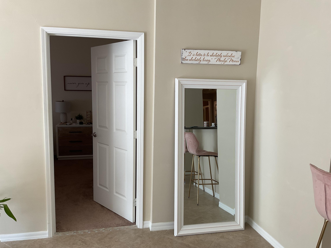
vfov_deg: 48.2
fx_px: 277
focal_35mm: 29
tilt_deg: -6.9
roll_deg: +0.1
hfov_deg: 61.7
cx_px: 166
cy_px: 124
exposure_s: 1/60
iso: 40
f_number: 1.8
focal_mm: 3
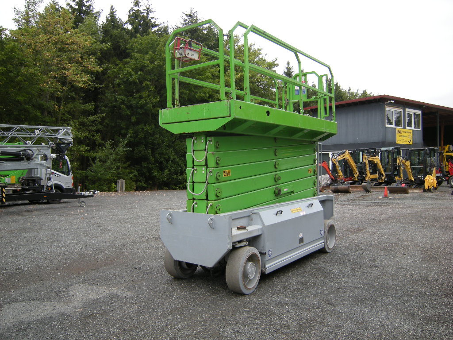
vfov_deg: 49.7
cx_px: 226
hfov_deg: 63.4
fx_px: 366
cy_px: 170
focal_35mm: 28
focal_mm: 4.7
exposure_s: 1/225
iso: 64
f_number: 2.8
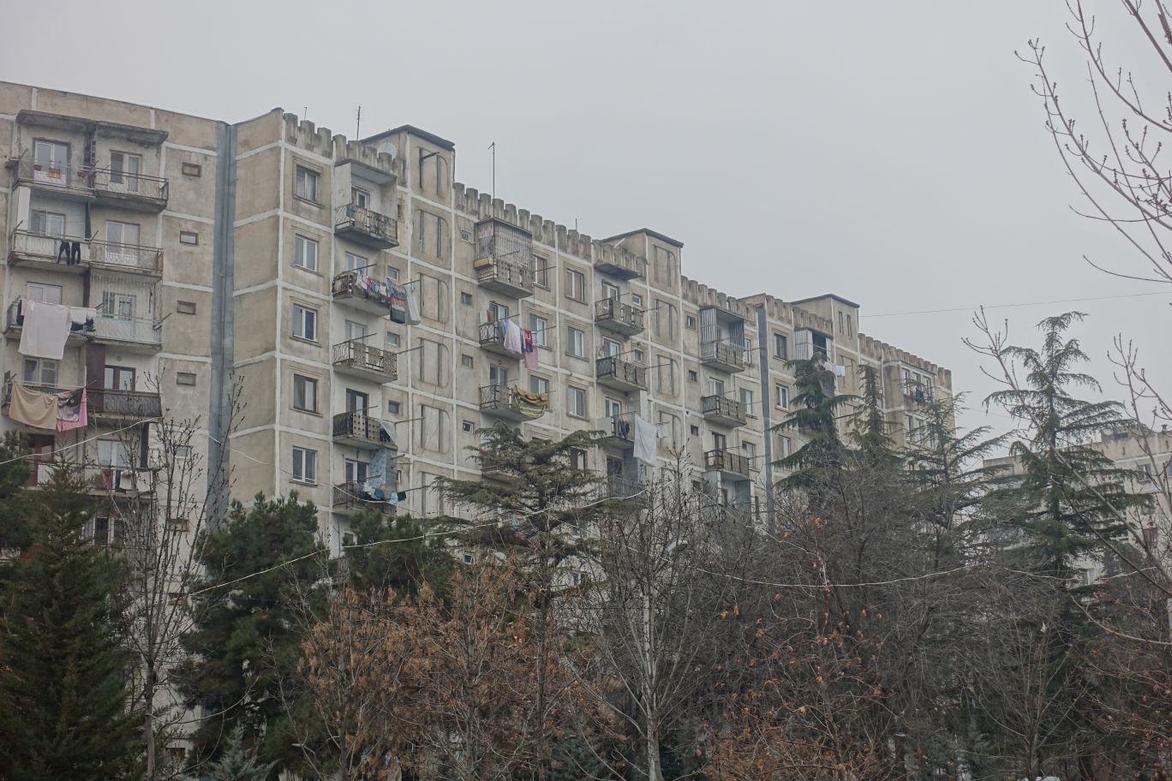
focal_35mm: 59
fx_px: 1921
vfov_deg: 23.0
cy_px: 390
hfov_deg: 33.9
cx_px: 586
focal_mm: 21.59
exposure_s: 1/160
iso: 125
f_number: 4
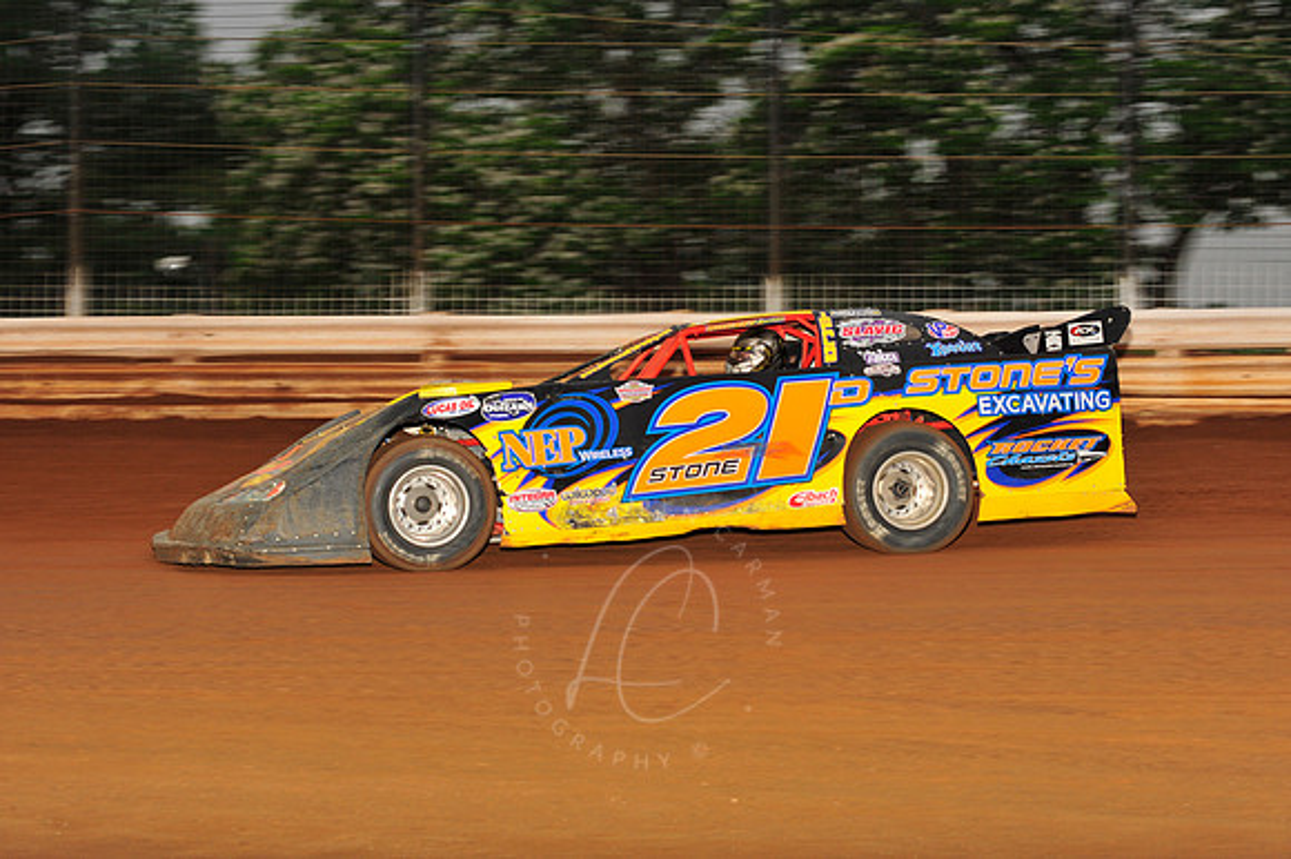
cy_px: 430
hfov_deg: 22.2
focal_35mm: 92
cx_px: 646
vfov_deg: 14.8
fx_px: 3297
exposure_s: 1/320
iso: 1000
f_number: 8
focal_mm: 92
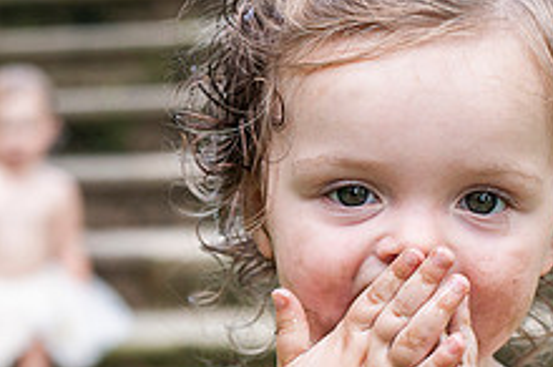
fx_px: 2025
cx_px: 143
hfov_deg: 15.5
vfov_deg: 10.3
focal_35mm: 132
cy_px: 259
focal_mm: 50
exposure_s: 1/1000
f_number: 4
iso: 800
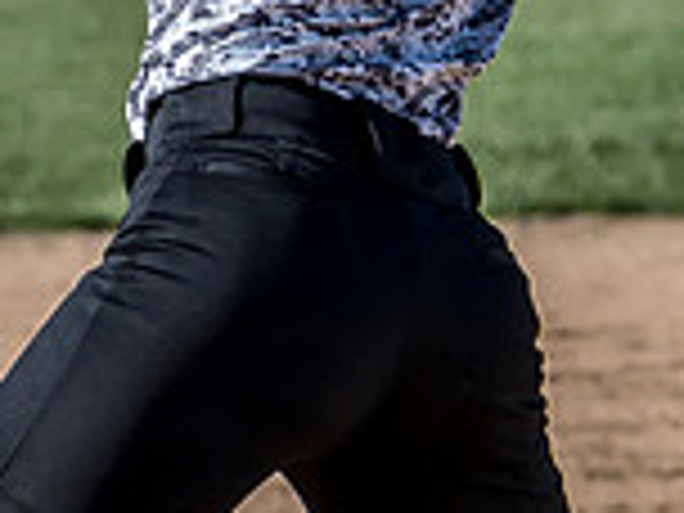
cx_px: 508
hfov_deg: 1.6
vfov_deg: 1.2
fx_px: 24403
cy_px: -326
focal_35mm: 1235
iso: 400
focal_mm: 162
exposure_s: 1/1600
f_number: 6.3
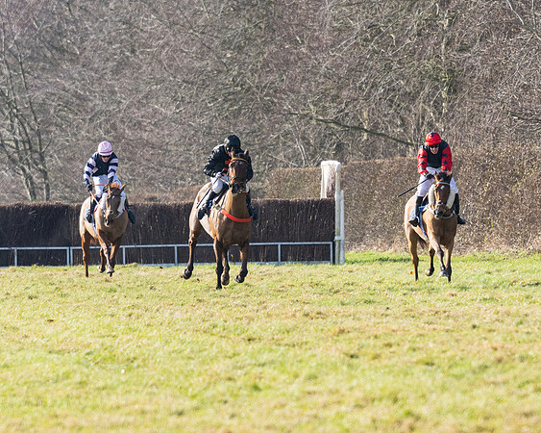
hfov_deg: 3.6
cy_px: 254
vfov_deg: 2.9
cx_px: 255
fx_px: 8603
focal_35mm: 538
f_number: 4
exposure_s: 1/2000
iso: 400
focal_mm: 200
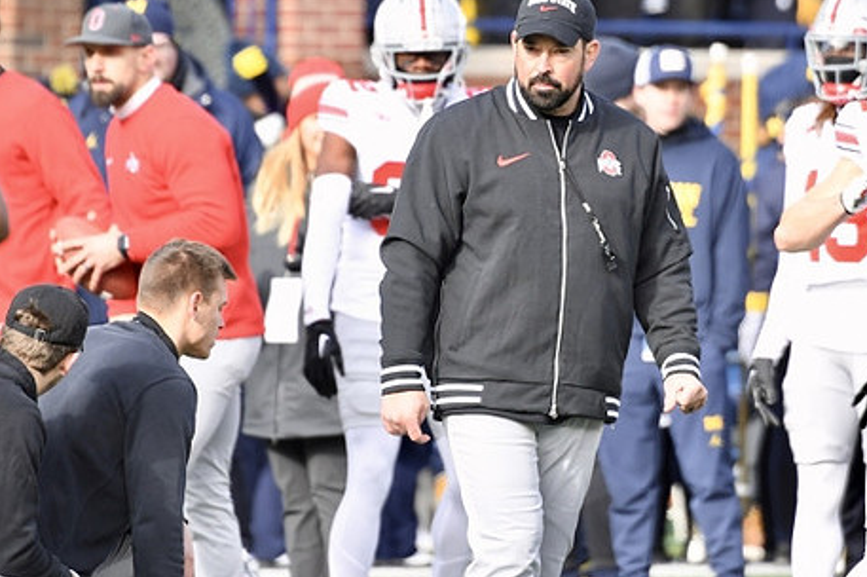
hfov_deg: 2.7
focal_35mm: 762
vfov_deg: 1.8
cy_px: 260
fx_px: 18338
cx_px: 501
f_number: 5.6
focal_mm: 400
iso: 1000
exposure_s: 1/1000
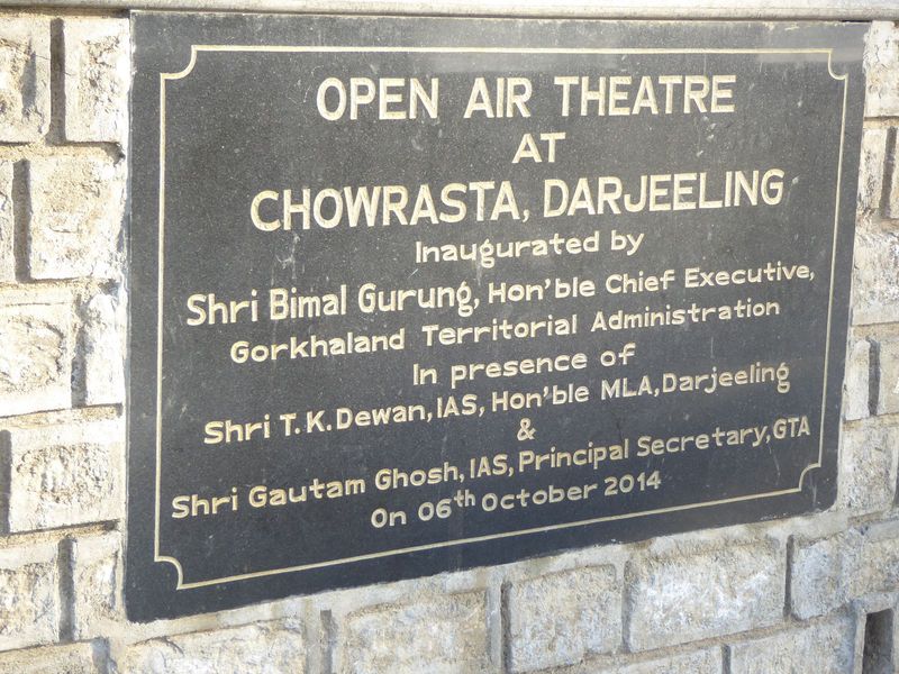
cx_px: 450
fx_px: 2208
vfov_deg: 17.4
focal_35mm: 85
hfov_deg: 23.0
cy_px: 337
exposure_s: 1/60
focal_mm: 14.1
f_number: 4.7
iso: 125
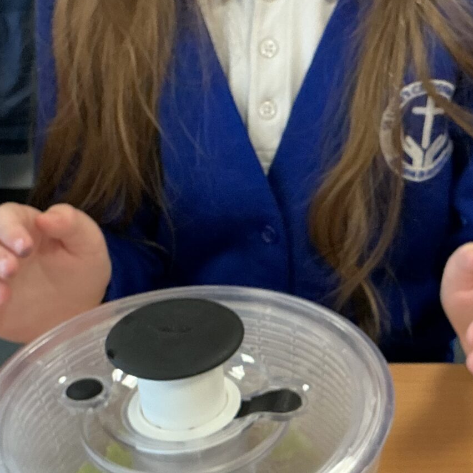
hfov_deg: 22.4
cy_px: 278
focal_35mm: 77
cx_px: 306
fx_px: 1190
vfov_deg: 22.4
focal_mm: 3
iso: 100
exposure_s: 1/60
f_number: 1.8
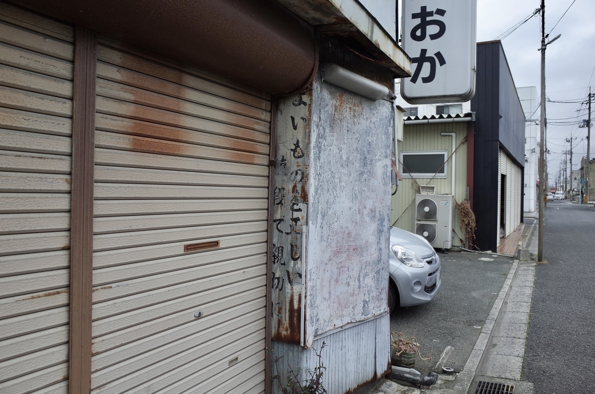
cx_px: 298
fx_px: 462
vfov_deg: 46.2
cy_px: 197
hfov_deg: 65.6
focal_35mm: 28
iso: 200
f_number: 5
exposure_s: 1/90
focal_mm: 18.3
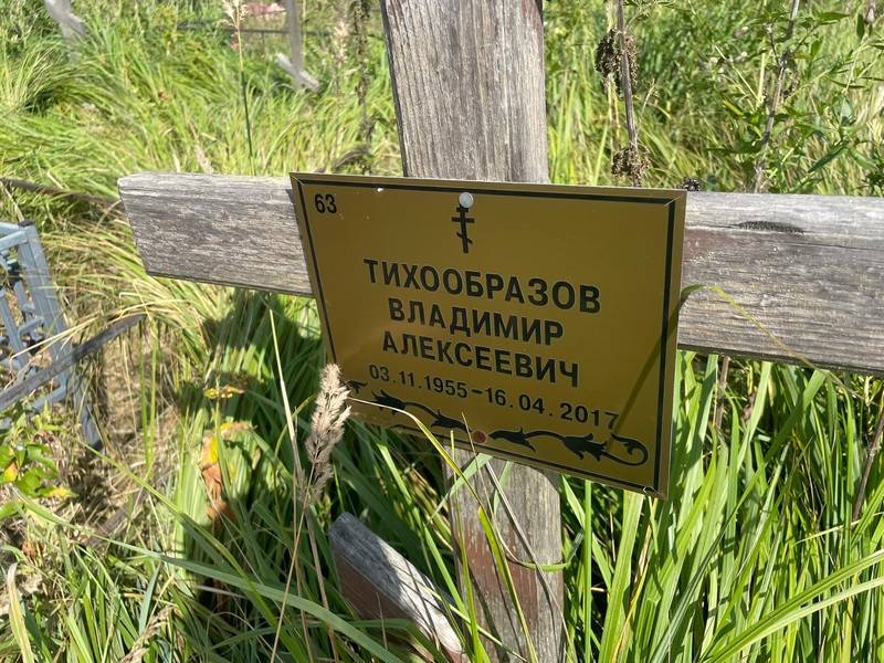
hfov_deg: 67.3
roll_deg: -0.9
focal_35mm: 26
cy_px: 332
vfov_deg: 53.1
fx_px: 664
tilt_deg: -29.3
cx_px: 442
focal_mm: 4.2
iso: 32
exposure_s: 1/2257
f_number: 1.6
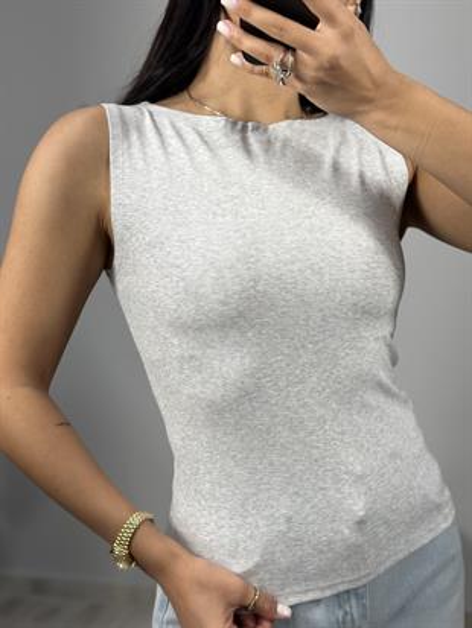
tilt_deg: -41.4
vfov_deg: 39.6
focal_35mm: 48
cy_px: 314
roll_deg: +5.9
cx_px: 236
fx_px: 872
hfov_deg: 30.3
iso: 80
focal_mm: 6.86
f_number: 1.78
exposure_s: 1/129
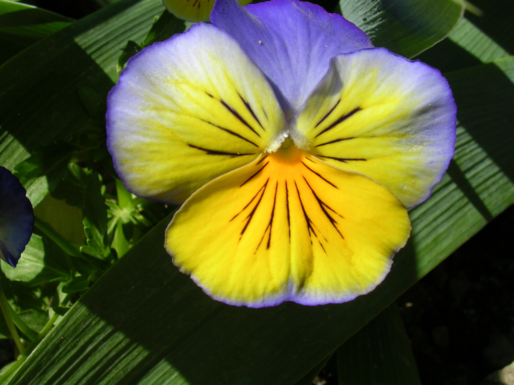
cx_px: 257
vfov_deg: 37.7
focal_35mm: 38
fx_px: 564
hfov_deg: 49.0
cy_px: 192
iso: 50
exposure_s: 1/349
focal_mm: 5.8
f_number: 5.6
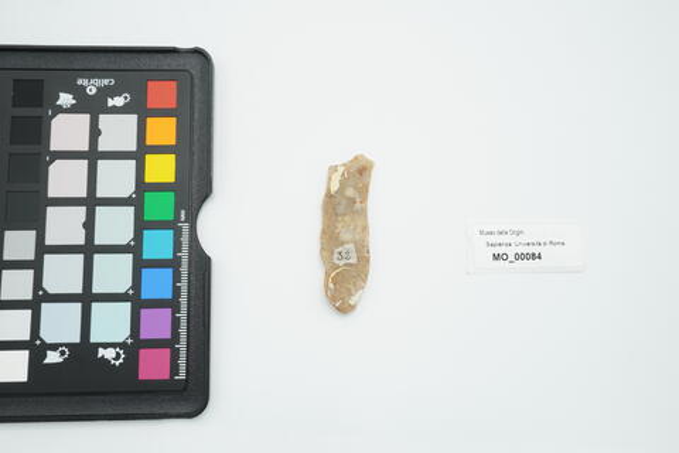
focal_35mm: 34
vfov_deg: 38.4
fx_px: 651
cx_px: 340
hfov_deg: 55.1
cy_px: 226
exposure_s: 1/10
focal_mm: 23
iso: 100
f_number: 16
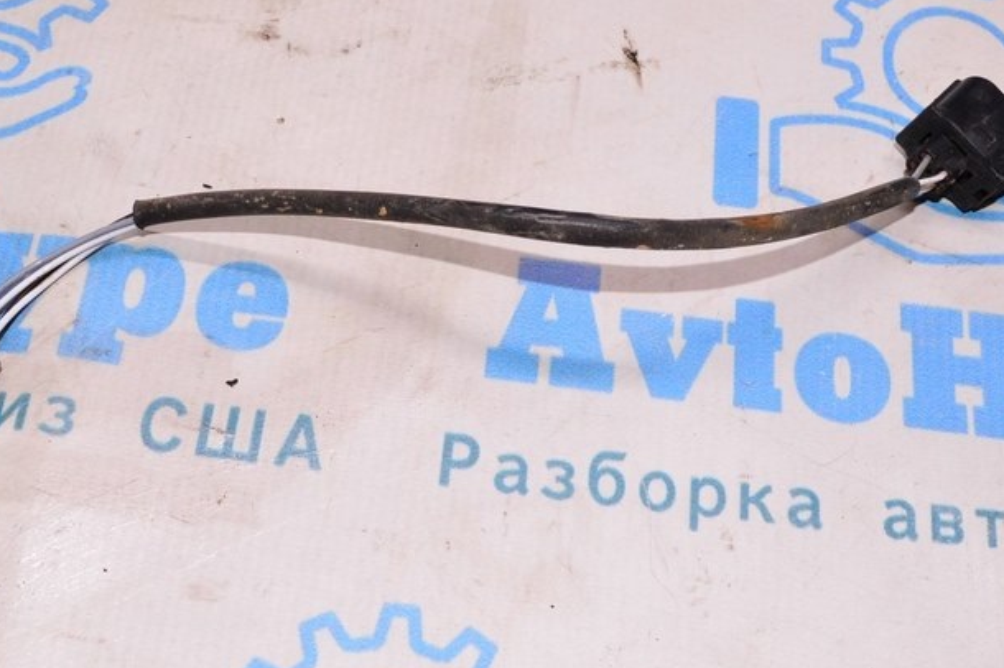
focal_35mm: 53
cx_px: 481
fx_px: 1473
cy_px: 346
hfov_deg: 37.6
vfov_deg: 25.6
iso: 1600
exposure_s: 1/125
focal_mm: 21
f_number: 8
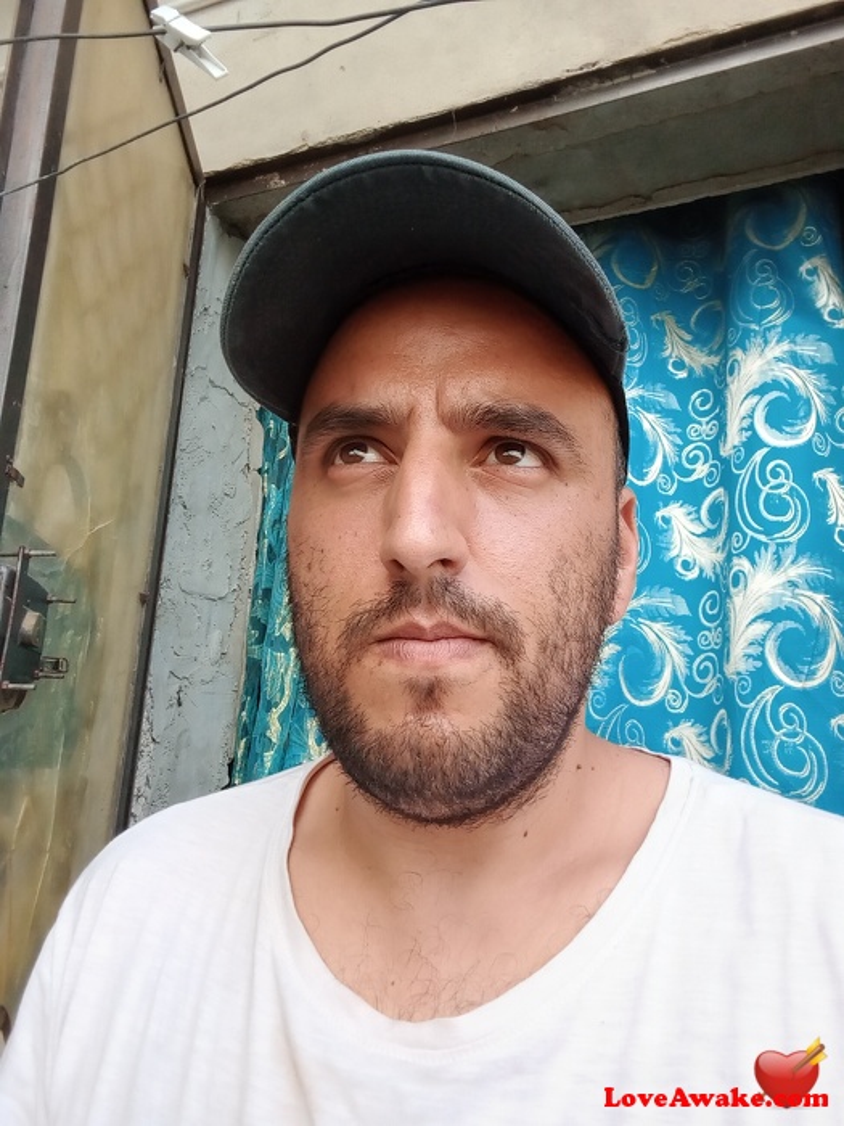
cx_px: 422
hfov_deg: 51.4
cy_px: 563
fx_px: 878
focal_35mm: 27
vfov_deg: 65.3
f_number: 2.2
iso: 120
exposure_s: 1/100
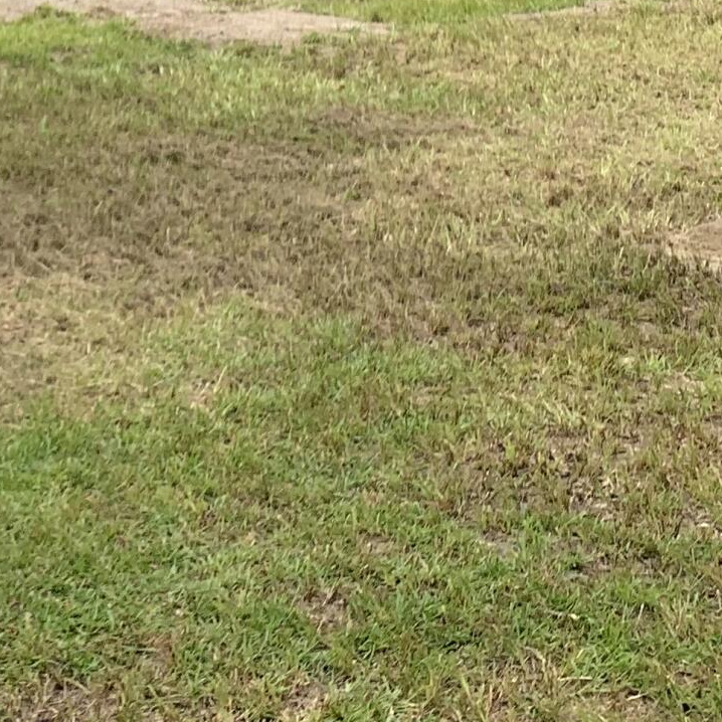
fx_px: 2265
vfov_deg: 16.5
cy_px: -359
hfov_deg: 17.7
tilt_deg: +0.4
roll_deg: +1.4
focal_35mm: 96
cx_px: -9
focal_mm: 4.25
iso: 25
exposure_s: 1/2257
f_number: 1.8
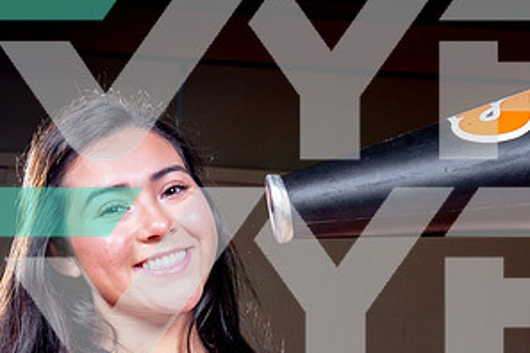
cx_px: 340
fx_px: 1560
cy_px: 312
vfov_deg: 12.8
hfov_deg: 19.2
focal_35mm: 106
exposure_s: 1/125
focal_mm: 42
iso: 100
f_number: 11
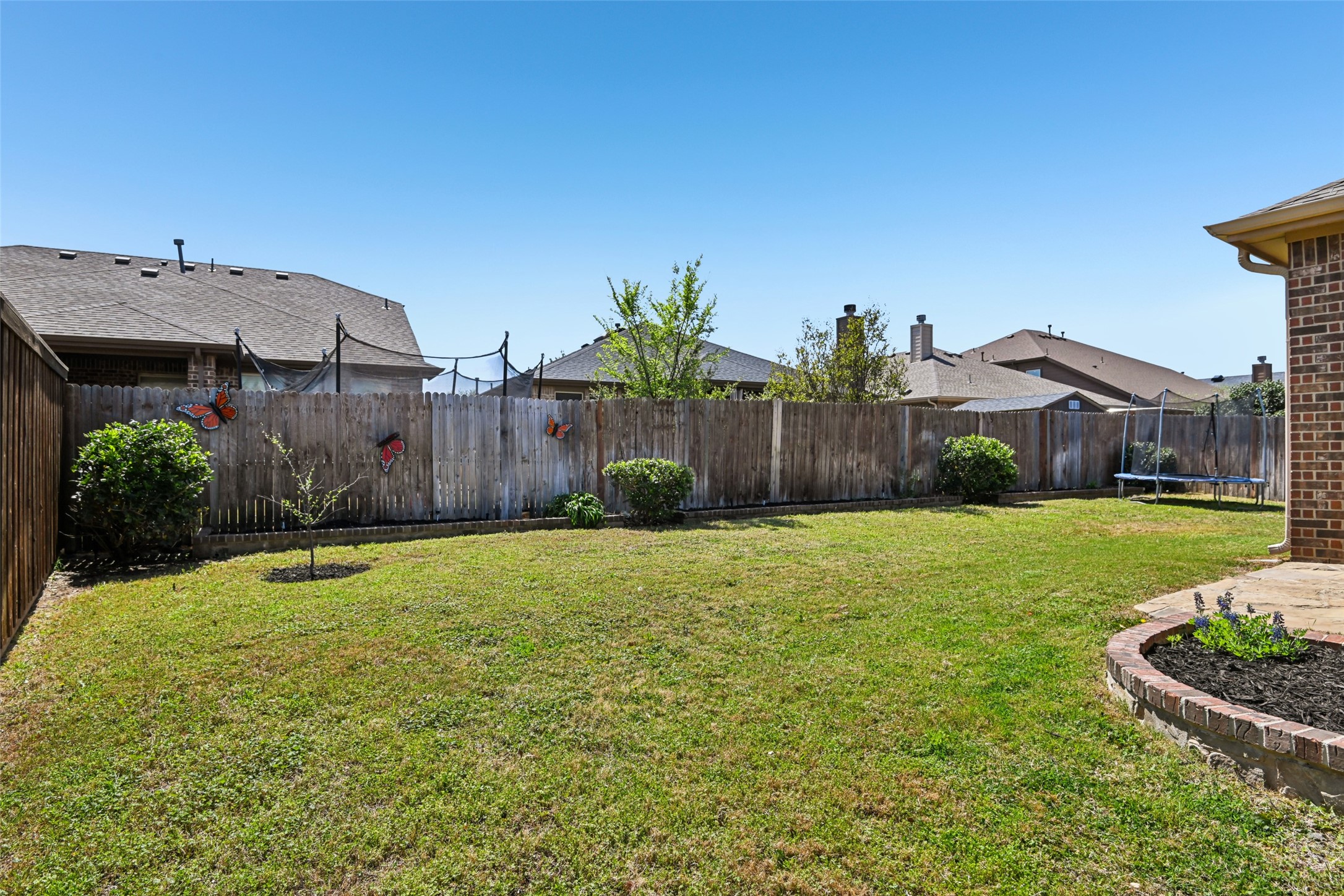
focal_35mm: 19
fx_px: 709
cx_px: 672
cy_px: 448
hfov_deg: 86.9
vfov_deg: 64.6
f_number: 8
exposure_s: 1/1250
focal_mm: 19
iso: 400
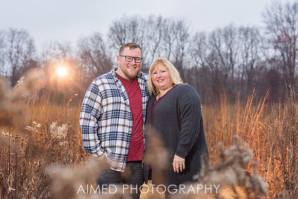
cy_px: 100
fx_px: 704
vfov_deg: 16.1
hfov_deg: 23.9
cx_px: 149
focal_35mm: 85
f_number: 5.6
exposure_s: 1/200
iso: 1600
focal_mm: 85
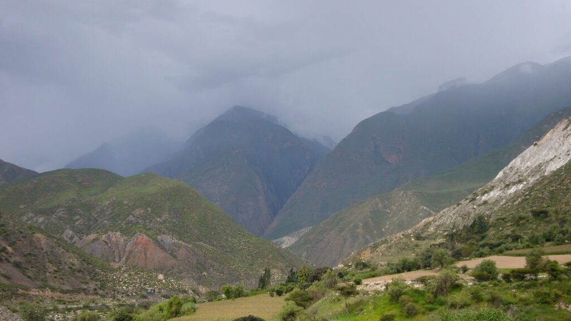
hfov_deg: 44.6
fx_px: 696
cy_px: 211
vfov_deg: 25.8
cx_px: 285
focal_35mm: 46
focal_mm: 6.9
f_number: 3.3
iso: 80
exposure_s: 1/400
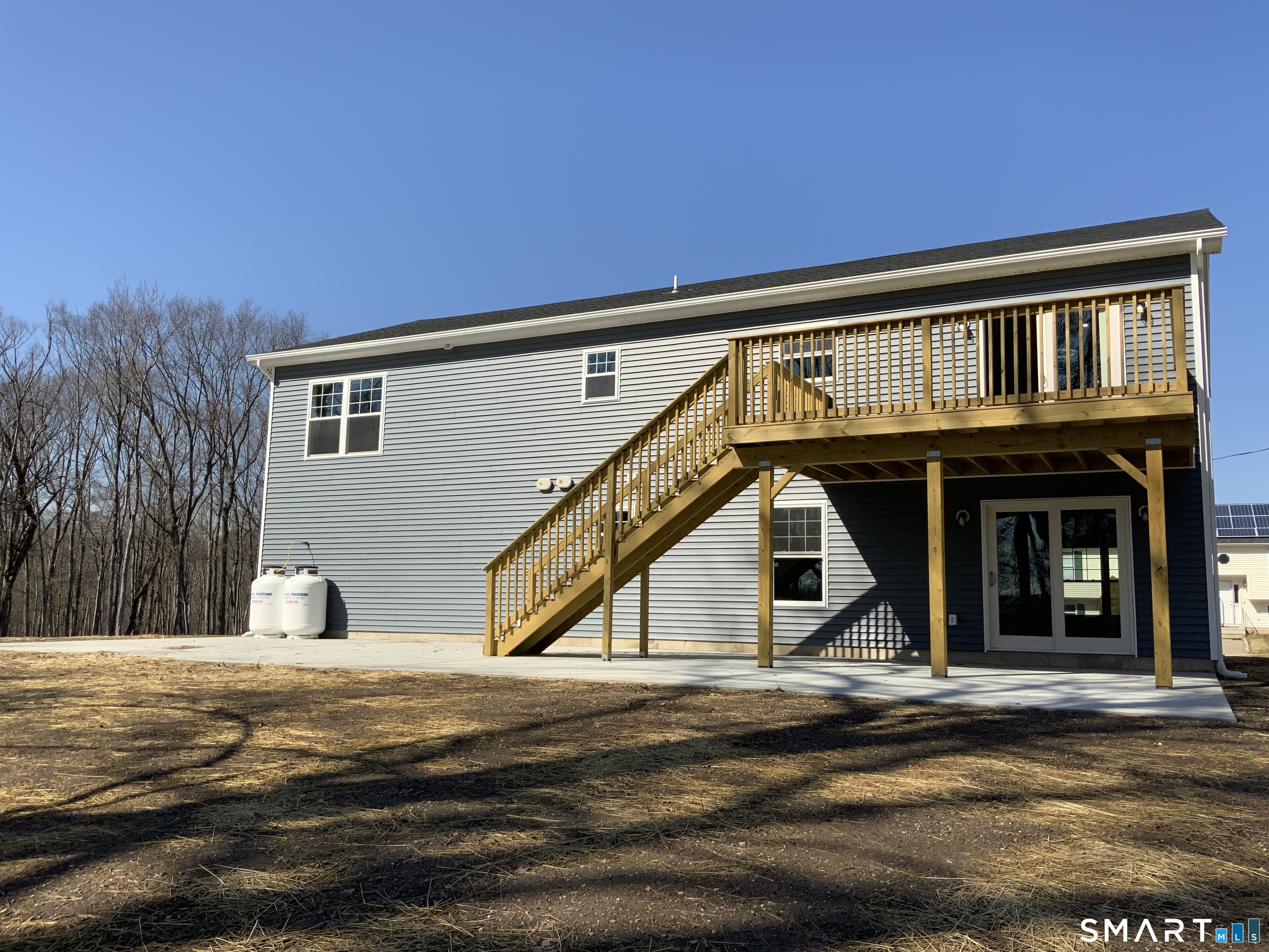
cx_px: 634
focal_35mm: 29
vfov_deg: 48.2
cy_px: 476
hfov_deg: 61.7
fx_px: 1063
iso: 16
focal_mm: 3
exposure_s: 1/1984
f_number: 1.8
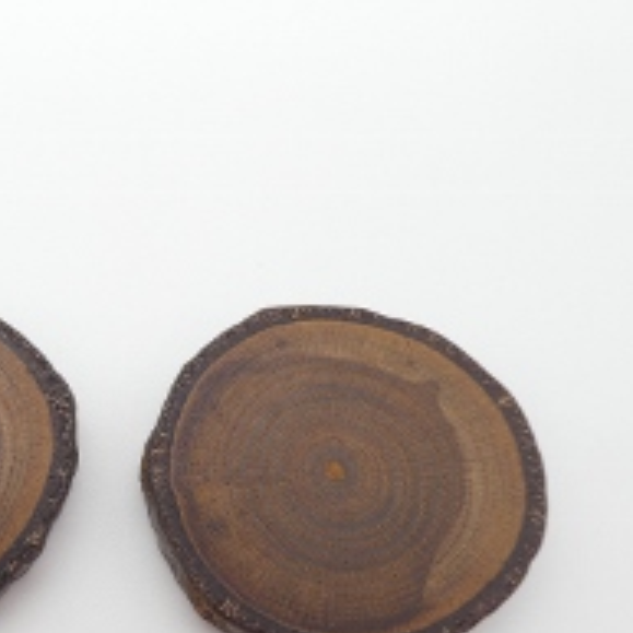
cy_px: 436
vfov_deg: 37.8
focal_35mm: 44
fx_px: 910
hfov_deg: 35.6
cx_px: 43
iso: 100
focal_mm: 4.3
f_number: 3.5
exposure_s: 1/60
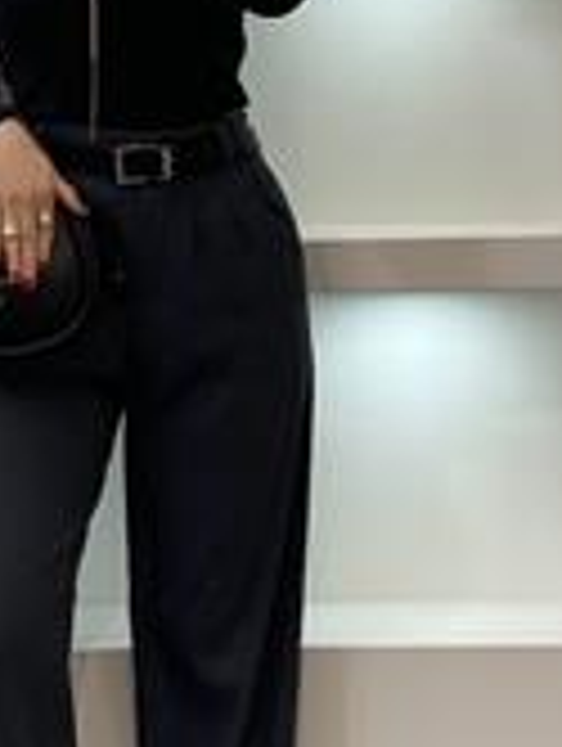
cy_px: 322
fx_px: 2785
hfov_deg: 11.5
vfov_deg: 15.3
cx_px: 103
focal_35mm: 129
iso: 80
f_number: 2
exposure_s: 1/100
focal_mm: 6
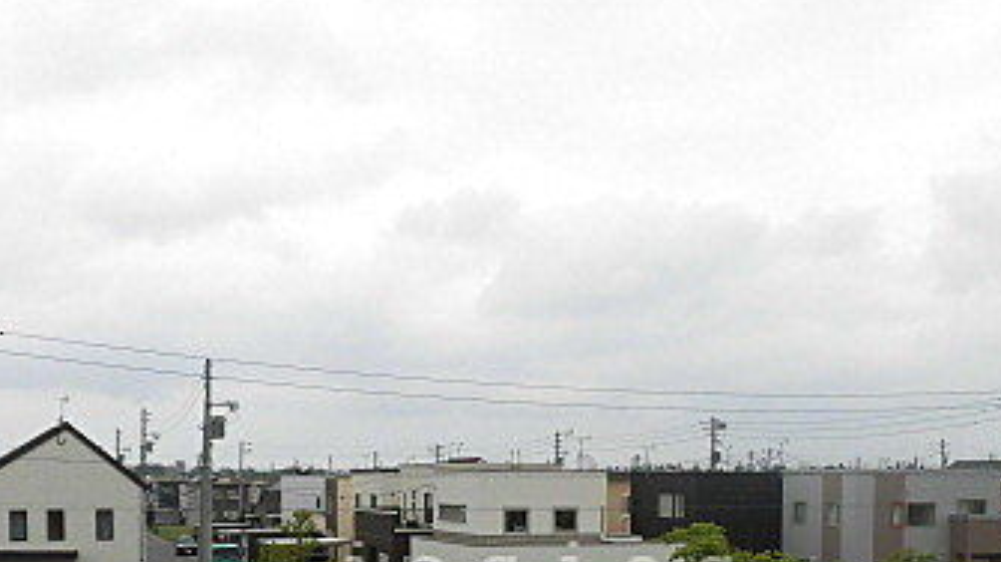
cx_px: 544
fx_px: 1326
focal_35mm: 50
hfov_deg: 41.3
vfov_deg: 22.9
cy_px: 577
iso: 100
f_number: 7.8
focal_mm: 4.3
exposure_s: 1/200
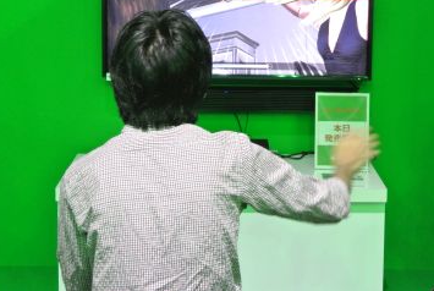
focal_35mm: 88
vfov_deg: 15.5
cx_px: 242
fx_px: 1063
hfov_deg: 23.1
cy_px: 83
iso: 800
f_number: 5
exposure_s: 1/25
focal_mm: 22.7
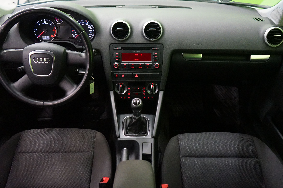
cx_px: 142
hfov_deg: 58.7
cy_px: 94
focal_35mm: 32
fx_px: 252
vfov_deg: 41.1
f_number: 3.5
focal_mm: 28
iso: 6400
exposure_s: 1/30
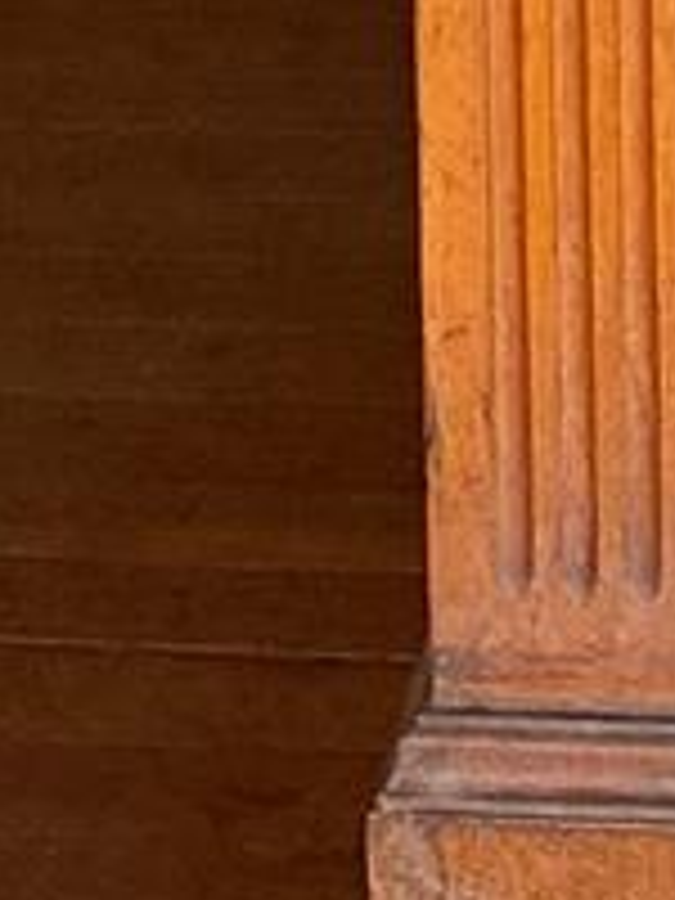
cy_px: -1701
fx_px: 3744
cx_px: 1224
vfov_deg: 10.4
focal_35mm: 144
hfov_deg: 9.8
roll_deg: +0.8
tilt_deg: -7.3
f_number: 1.78
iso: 800
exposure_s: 1/60
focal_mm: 6.76
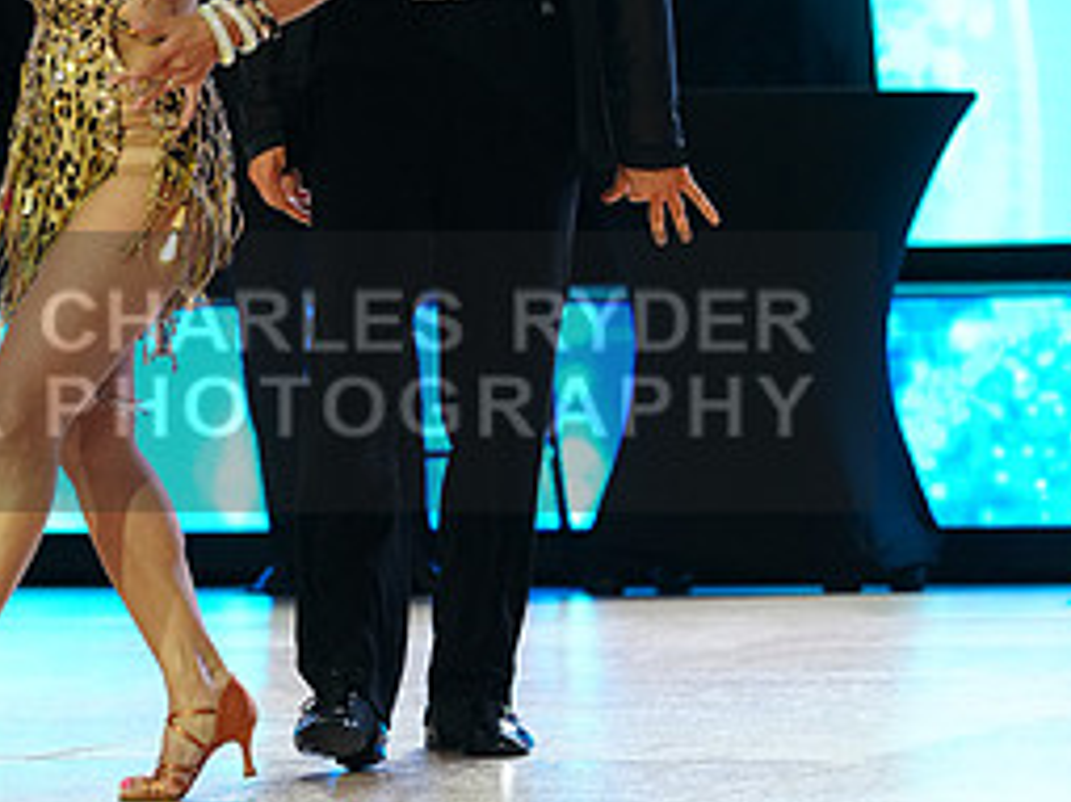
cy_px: 374
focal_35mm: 295
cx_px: 300
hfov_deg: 6.7
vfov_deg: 5.0
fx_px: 9123
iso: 2500
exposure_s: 1/320
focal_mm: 135
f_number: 4
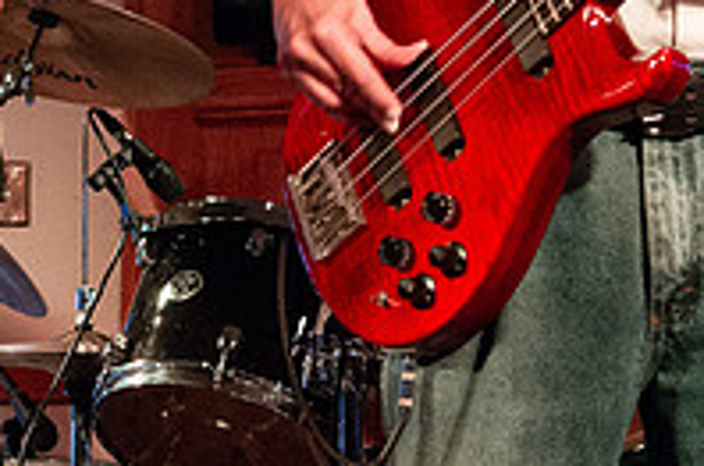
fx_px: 2458
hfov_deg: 16.3
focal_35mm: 126
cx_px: 261
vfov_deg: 10.5
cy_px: -217
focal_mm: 38
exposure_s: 1/80
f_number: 6.3
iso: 6400
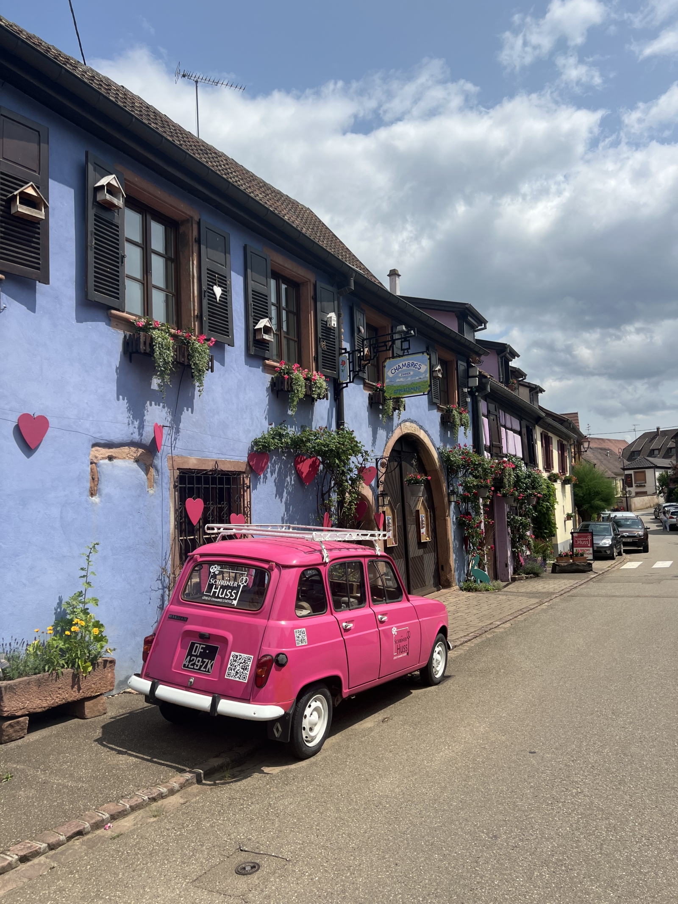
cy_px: 452
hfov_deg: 53.1
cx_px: 339
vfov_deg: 67.3
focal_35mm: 26
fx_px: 679
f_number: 1.5
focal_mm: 5.7
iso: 50
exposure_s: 1/6579
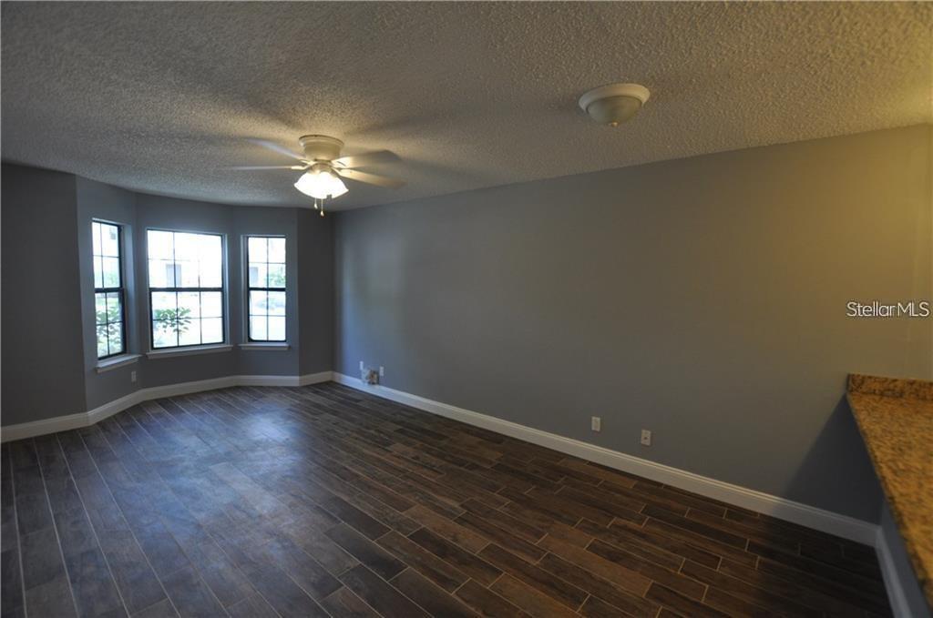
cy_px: 309
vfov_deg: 77.1
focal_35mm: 15
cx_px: 466
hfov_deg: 100.5
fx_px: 388
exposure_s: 1/80
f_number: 4.5
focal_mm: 10
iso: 400
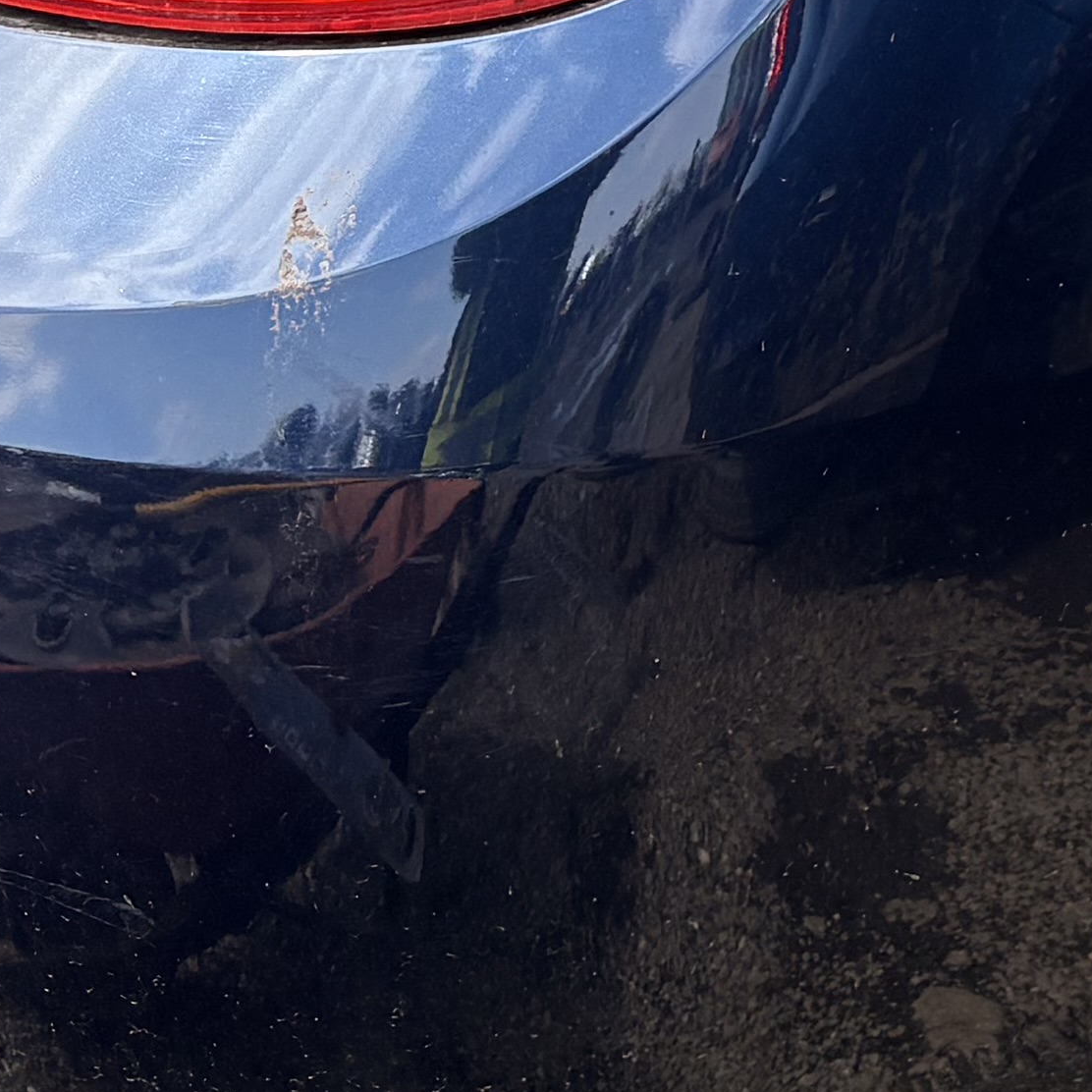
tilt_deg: -9.5
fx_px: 4211
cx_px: 1392
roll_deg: -1.4
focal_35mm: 118
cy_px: -468
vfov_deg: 14.0
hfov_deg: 14.2
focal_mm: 5.96
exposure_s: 1/840
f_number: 1.6
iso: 50
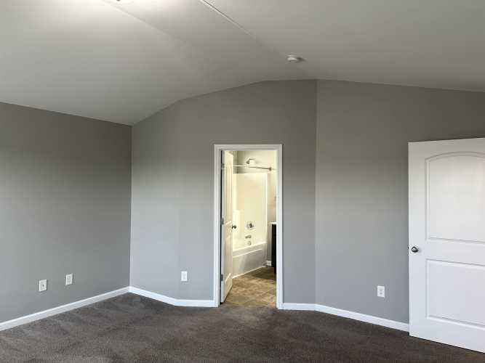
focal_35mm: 24
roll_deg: -0.3
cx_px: 242
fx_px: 336
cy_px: 182
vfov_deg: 56.8
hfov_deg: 71.6
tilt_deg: +1.1
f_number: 1.78
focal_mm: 6.86
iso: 160
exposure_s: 1/120
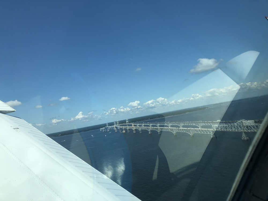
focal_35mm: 28
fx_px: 217
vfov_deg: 49.7
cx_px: 134
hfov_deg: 63.4
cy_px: 100
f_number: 1.8
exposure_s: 1/2433
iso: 25
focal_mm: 4
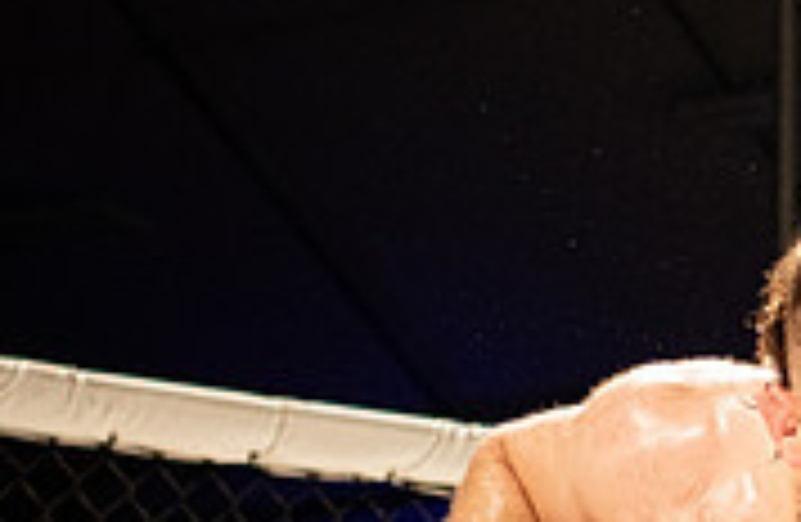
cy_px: 307
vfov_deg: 6.6
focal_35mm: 206
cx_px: 1036
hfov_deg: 9.9
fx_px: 4552
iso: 1100
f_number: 2.8
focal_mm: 56
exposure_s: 1/1000
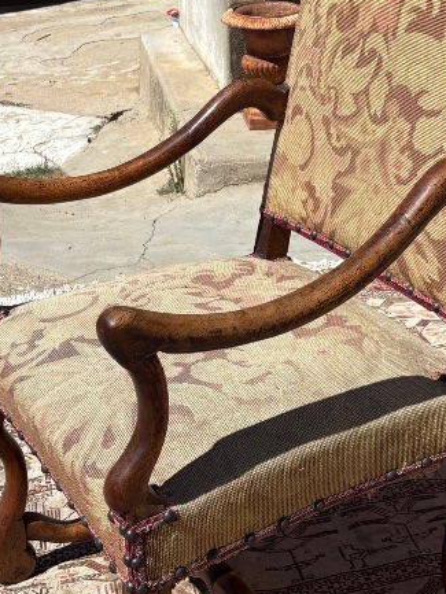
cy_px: 132
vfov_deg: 26.6
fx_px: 1236
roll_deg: +0.5
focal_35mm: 72
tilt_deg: -13.3
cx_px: 307
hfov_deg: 20.4
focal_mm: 5.96
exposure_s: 1/6329
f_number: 1.6
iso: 50
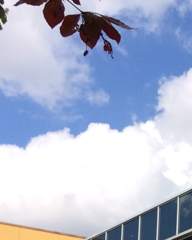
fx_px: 789
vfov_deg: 16.4
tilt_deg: +9.3
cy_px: 311
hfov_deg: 12.5
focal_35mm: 111
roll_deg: +0.1
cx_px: 357
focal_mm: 4.15
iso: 32
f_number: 2.2
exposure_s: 1/1866
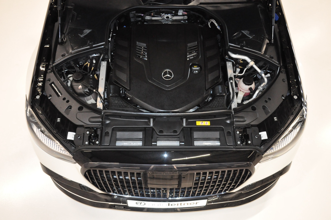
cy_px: 110
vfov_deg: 39.9
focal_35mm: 33
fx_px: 303
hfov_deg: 57.3
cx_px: 166
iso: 3200
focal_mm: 22
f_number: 5.6
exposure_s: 1/160
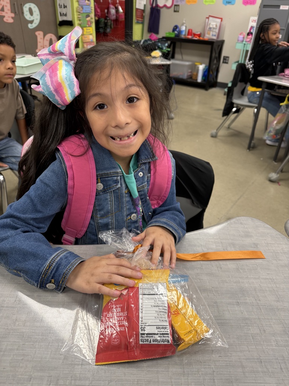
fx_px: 267
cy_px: 193
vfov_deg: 71.6
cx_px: 144
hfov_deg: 56.8
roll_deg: -2.7
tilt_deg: -33.7
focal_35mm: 24
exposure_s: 1/60
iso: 160
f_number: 1.78
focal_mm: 6.76
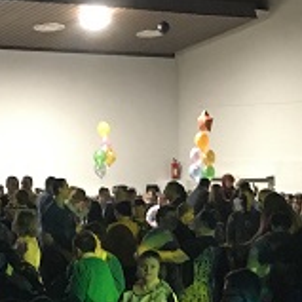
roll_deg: +0.1
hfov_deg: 13.4
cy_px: 304
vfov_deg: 13.3
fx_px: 1273
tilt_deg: -5.9
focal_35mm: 129
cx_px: 285
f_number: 2.2
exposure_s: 1/17
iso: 200
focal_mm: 4.15
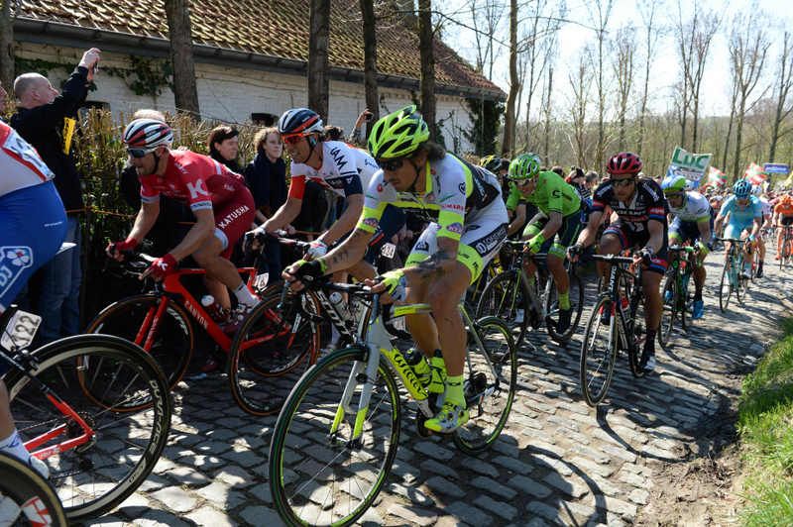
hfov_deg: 65.5
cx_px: 396
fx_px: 616
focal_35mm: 28
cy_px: 264
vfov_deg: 46.3
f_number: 4.5
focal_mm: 28
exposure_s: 1/800
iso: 400
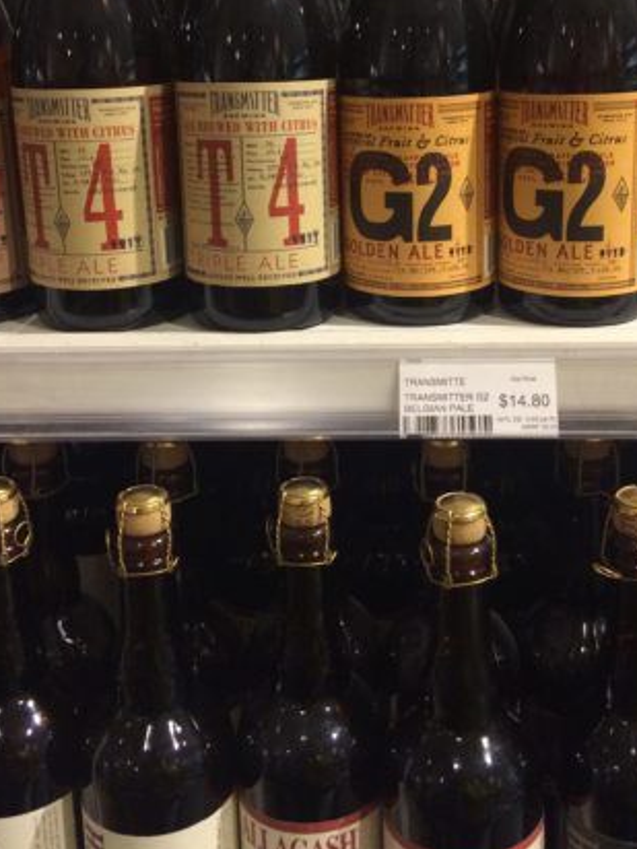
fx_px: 1104
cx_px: 369
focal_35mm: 45
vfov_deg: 41.5
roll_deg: +1.6
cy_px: 274
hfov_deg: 32.1
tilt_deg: -15.1
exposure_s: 1/30
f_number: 2.2
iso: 200
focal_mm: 4.15
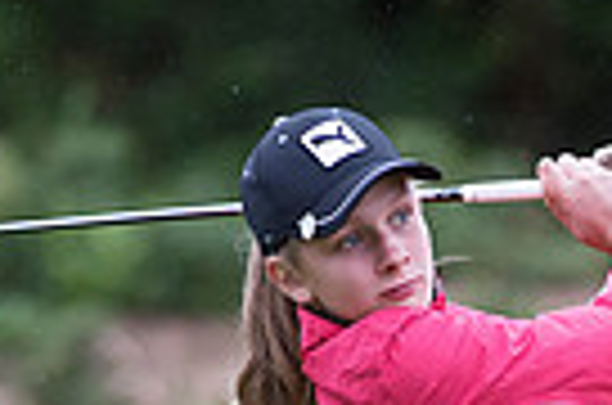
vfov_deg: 1.1
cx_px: 446
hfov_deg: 1.6
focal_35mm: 1284
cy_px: 839
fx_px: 21777
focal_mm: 300
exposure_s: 1/1250
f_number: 4
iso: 1250
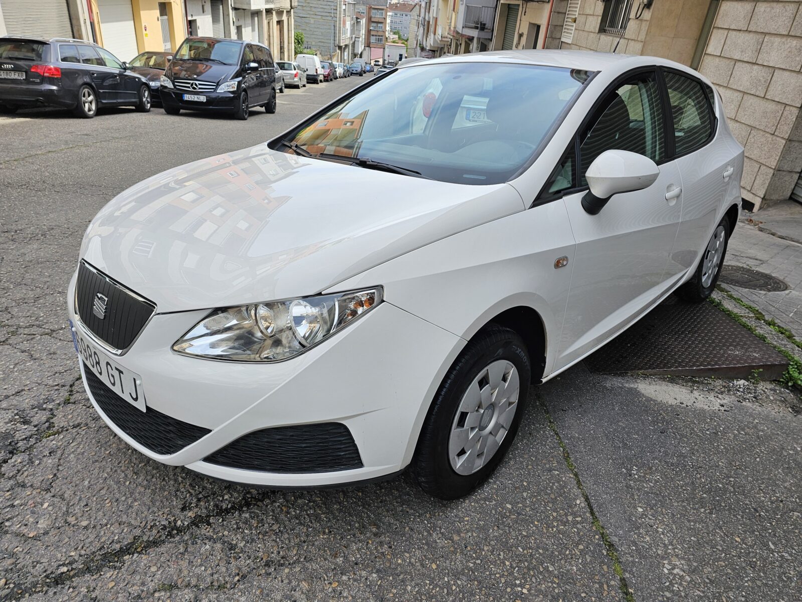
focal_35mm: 23
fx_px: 533
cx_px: 401
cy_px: 301
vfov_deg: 58.9
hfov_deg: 73.9
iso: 16
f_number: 1.7
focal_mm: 6.3
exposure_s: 1/475
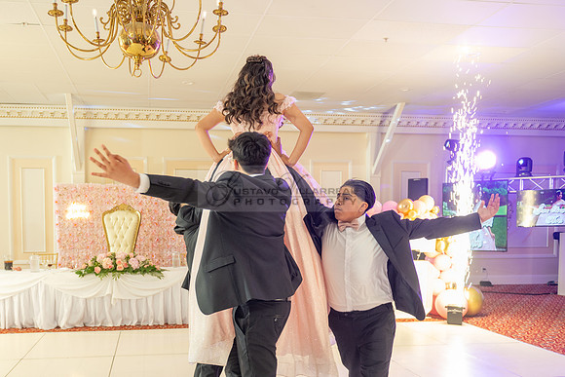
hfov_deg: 57.5
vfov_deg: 40.2
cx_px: 215
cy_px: 253
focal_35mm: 32
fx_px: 508
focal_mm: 24
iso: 400
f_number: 2.8
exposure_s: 1/100
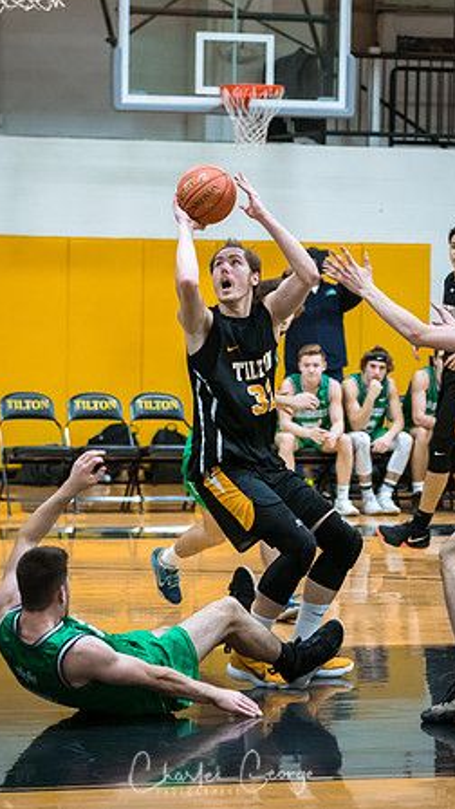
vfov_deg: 14.3
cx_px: 213
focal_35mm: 150
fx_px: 3217
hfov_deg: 8.1
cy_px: 404
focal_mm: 95
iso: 3200
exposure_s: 1/400
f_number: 2.8
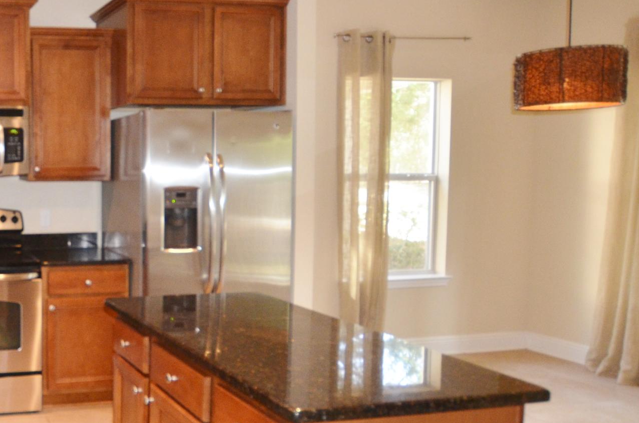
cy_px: 198
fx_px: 719
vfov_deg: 32.8
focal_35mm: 41
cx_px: -11
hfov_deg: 41.3
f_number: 3.5
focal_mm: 11.5
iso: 800
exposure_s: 1/60
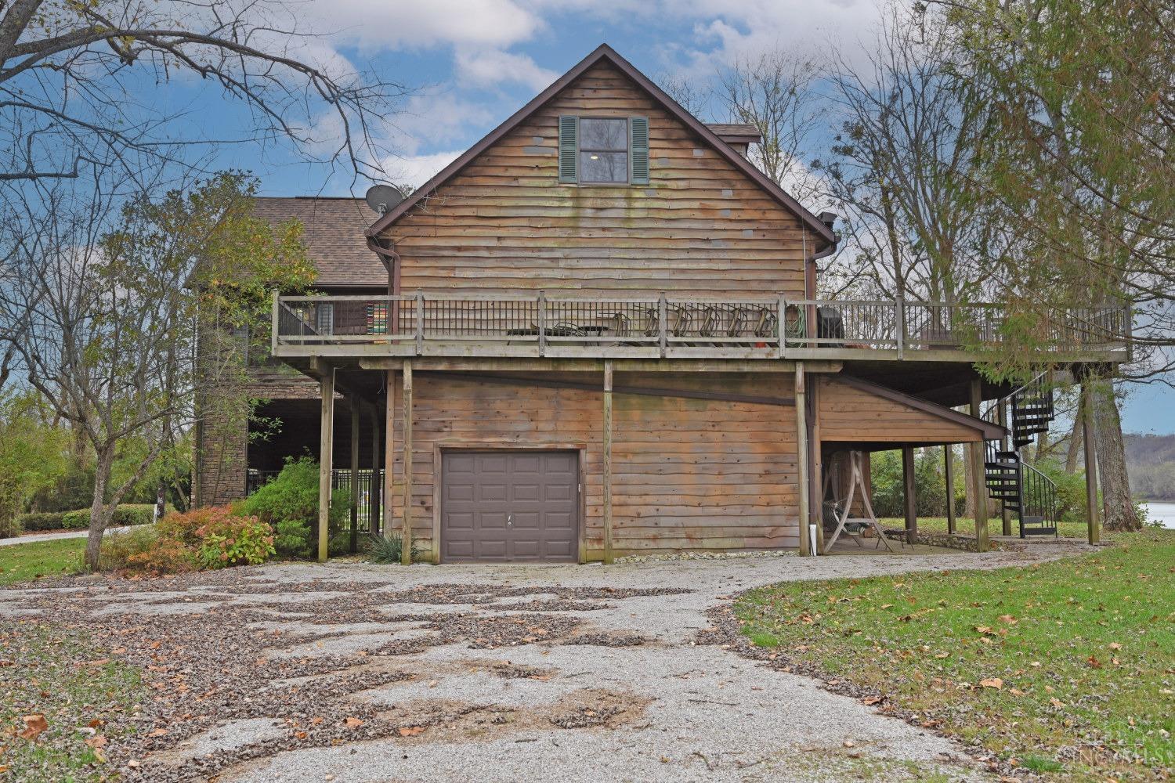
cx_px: 588
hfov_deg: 61.9
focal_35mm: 30
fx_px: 979
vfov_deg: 43.6
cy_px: 392
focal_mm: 30
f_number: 5.6
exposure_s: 1/250
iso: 140
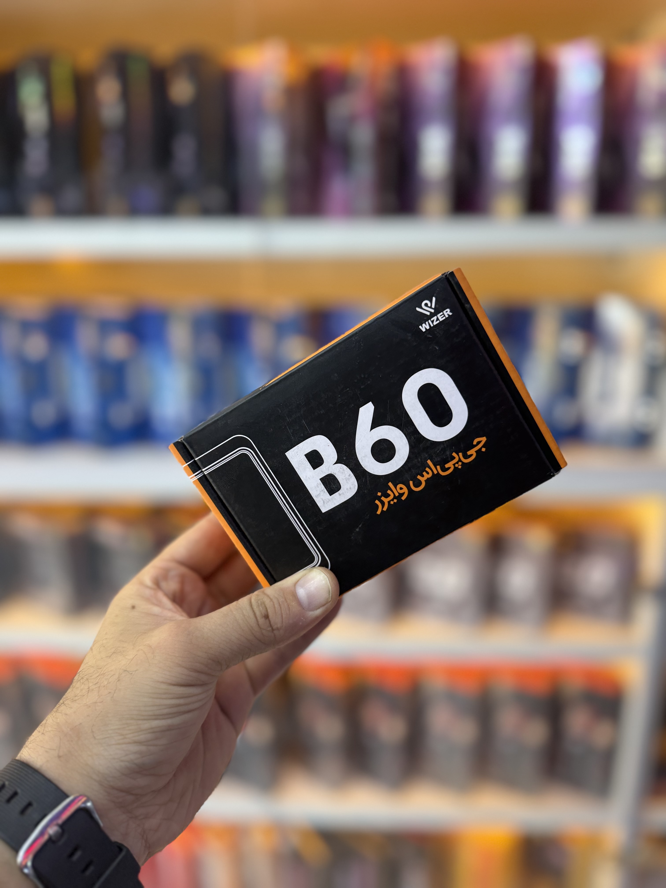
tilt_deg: -14.1
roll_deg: -0.6
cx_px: 333
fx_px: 616
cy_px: 444
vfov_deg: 71.6
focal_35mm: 24
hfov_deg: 56.8
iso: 125
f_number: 1.78
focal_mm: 6.76
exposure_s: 1/97
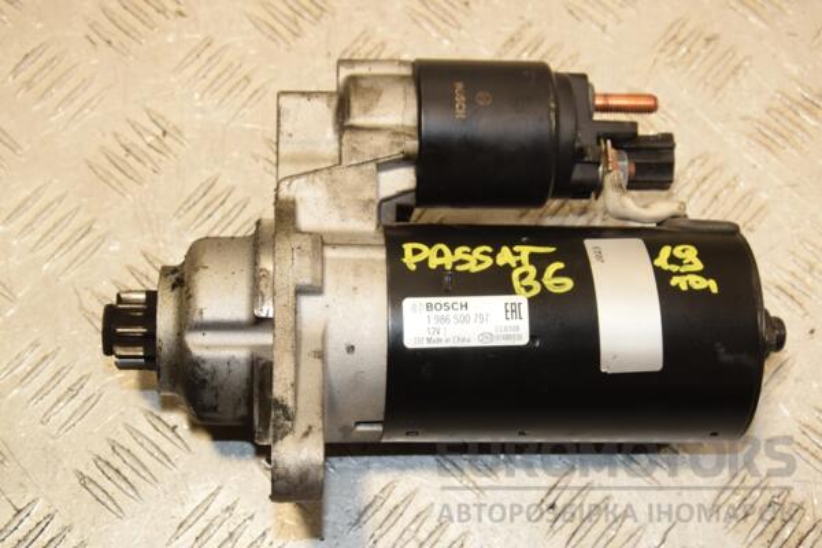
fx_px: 1541
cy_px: 274
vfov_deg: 20.2
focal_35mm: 68
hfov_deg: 29.9
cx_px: 411
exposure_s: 1/200
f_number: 8
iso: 800
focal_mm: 45
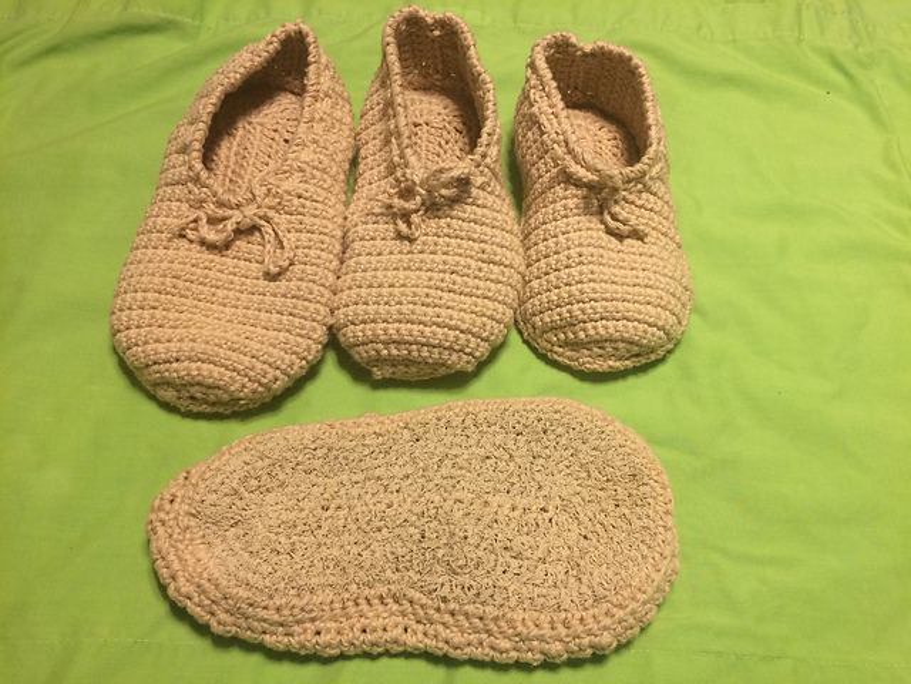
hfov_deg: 61.7
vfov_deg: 48.2
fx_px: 763
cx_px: 456
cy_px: 342
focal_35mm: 29
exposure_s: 1/30
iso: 80
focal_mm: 4.15
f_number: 2.2
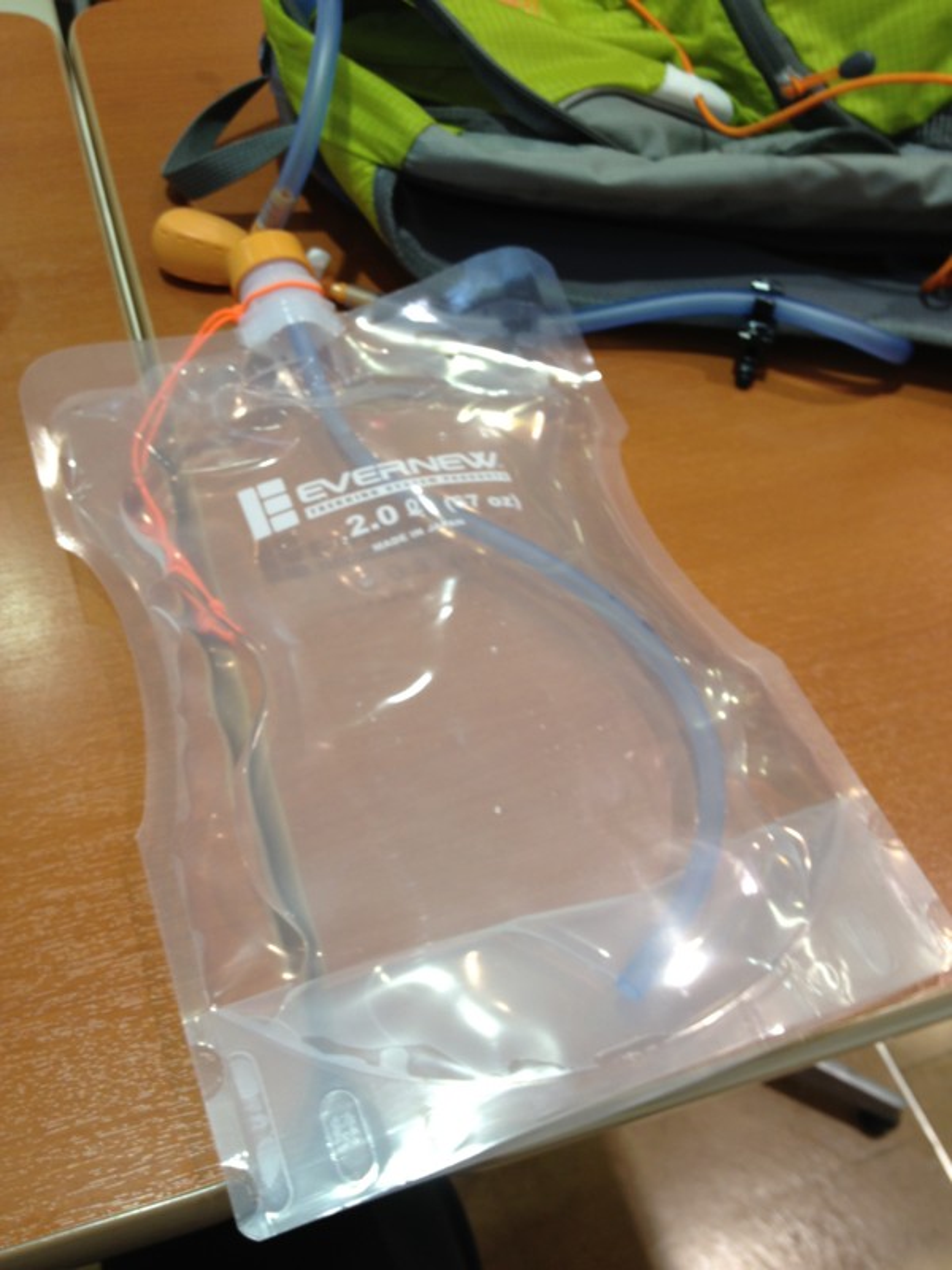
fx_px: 1283
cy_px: 635
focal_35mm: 35
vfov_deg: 52.6
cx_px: 476
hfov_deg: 40.7
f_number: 2.4
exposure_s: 1/30
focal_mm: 4.28
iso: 50
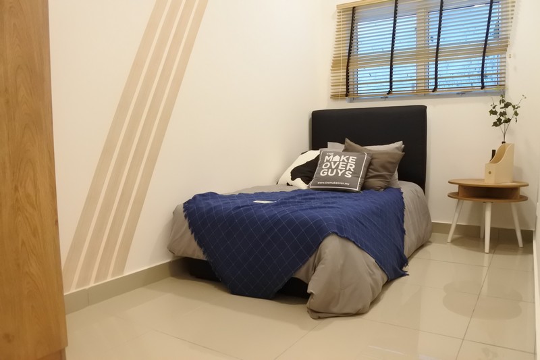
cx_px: 270
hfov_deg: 67.4
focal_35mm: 27
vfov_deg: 47.9
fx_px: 405
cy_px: 180
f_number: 3.5
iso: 2500
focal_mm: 10
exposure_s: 1/60
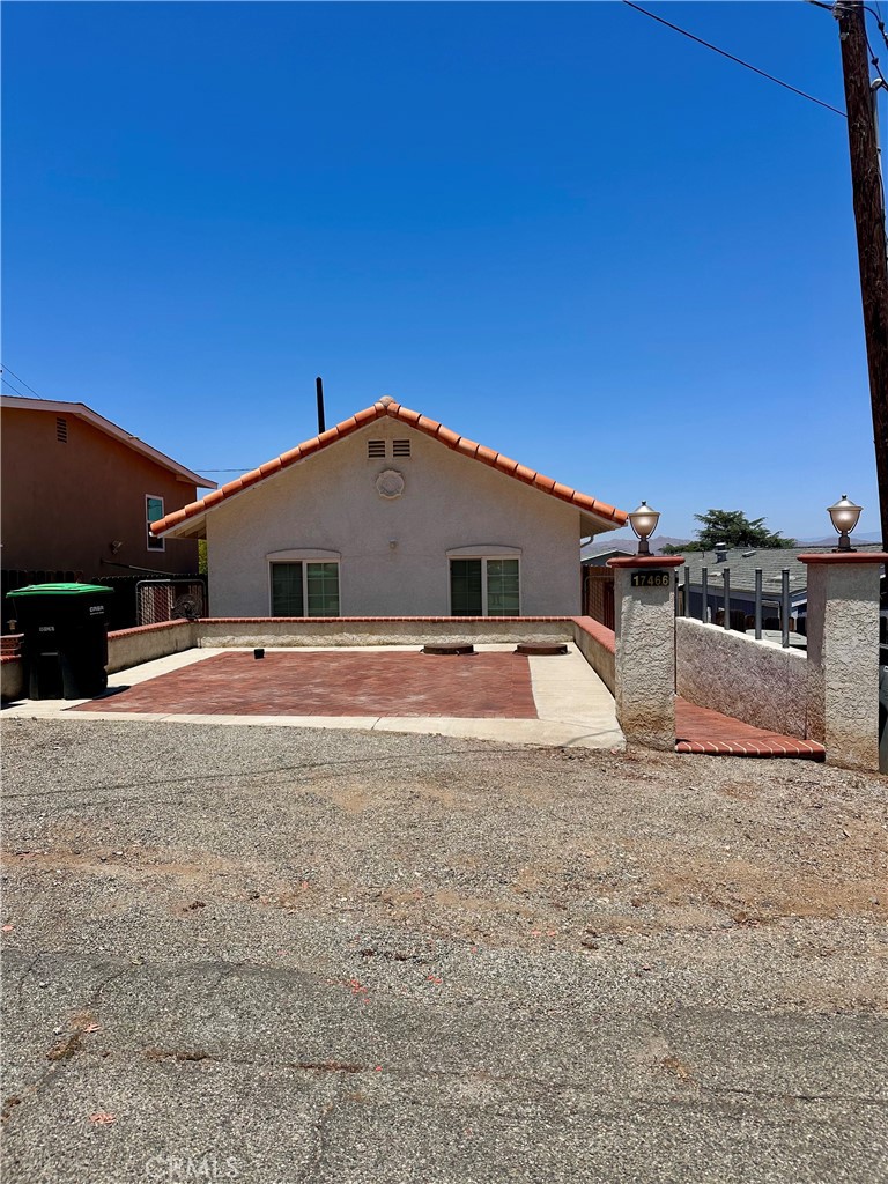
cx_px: 444
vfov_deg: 71.6
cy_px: 592
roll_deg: -0.1
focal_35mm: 24
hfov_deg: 56.8
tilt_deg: -0.9
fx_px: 821
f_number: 1.78
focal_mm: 6.86
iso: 80
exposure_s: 1/8197
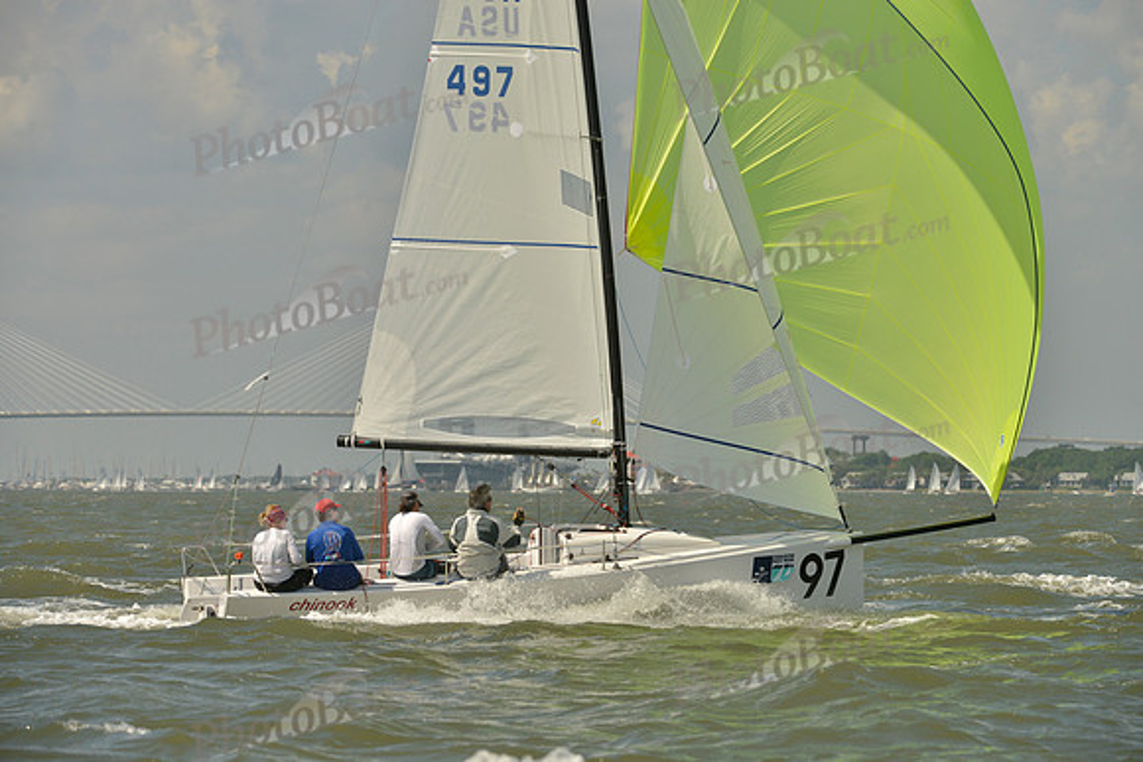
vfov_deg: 6.9
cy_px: 381
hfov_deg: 10.3
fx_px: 6351
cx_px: 572
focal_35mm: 200
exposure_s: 1/1600
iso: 280
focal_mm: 200
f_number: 9
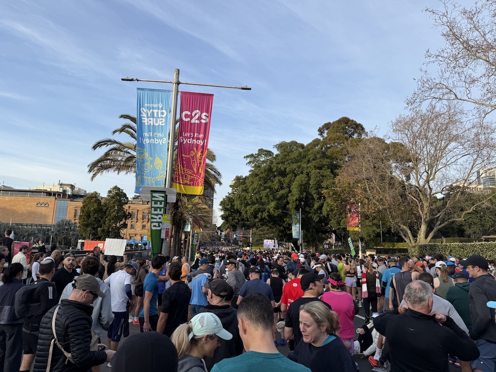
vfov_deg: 56.8
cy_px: 186
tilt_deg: +9.5
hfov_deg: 71.6
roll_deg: -2.2
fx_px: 344
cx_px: 248
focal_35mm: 24
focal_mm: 6.76
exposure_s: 1/1553
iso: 80
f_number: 1.78
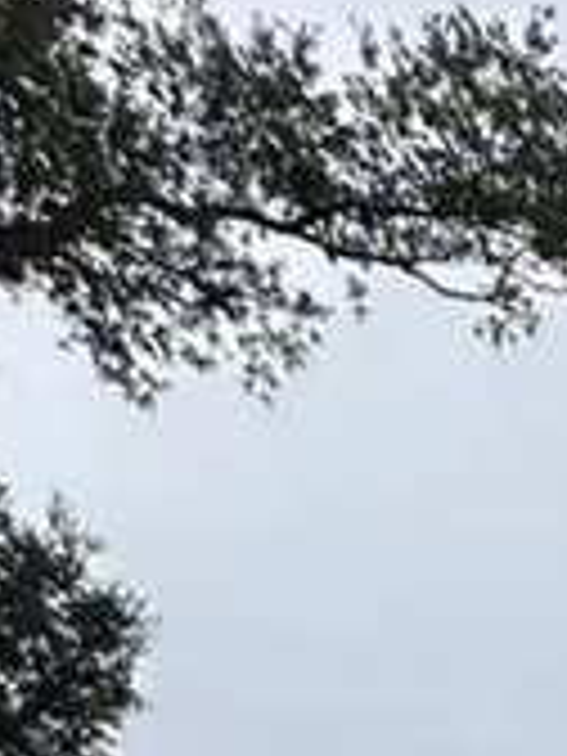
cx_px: 1674
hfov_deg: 11.1
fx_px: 1944
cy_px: 2007
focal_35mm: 89
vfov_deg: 13.2
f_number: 2.2
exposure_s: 1/1770
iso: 50
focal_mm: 2.22
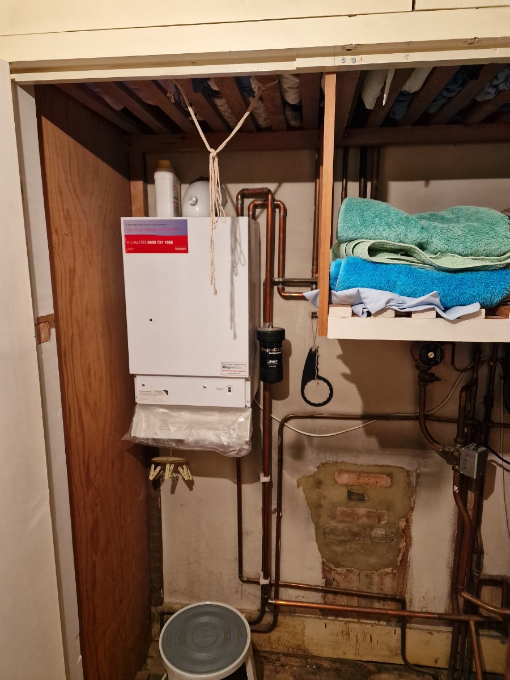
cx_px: 255
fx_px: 452
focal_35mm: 23
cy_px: 340
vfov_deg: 73.9
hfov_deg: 58.9
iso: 640
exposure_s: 1/50
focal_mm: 6.4
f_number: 1.8
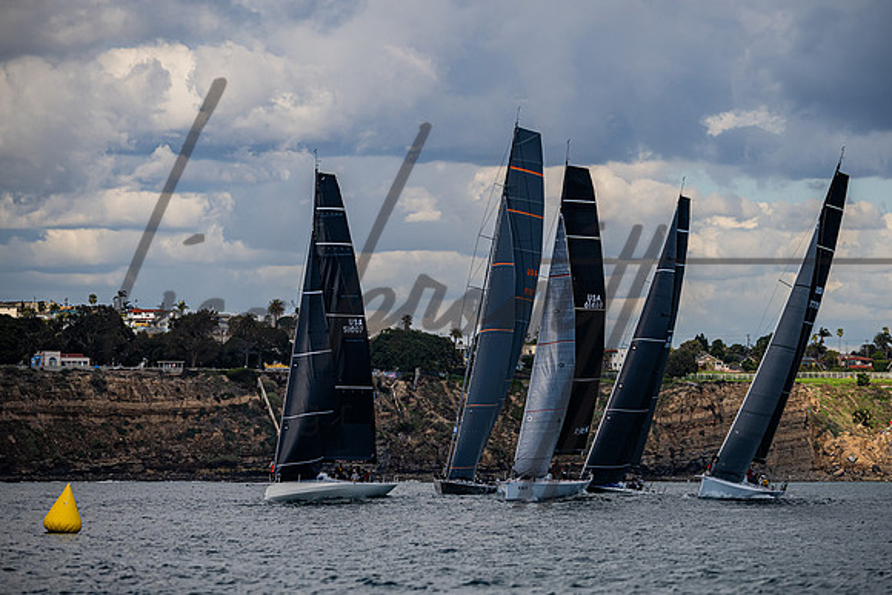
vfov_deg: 6.0
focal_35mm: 231
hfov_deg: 8.9
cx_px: 491
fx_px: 5725
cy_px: 279
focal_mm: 200
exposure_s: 1/3200
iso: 400
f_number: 5.6
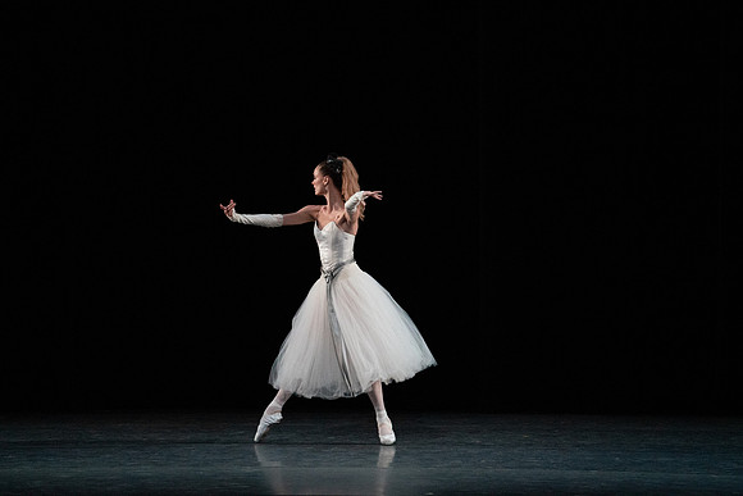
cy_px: 248
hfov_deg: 10.3
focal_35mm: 200
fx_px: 4129
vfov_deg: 6.9
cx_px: 372
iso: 16000
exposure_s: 1/400
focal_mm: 200
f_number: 5.6
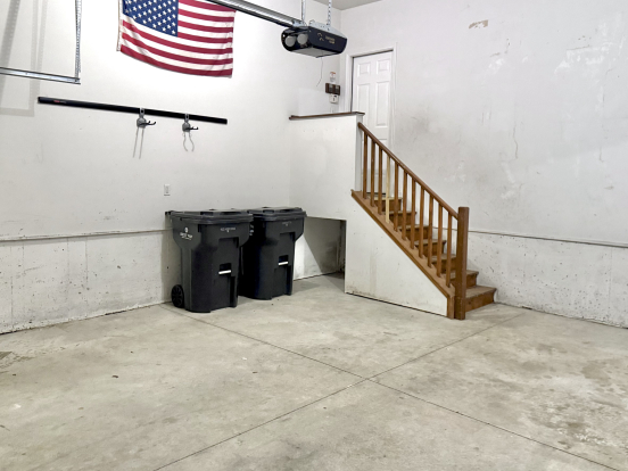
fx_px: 526
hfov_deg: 61.6
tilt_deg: -2.7
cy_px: 216
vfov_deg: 48.2
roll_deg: -3.9
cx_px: 333
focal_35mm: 29
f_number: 1.78
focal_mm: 6.76
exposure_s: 1/40
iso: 640
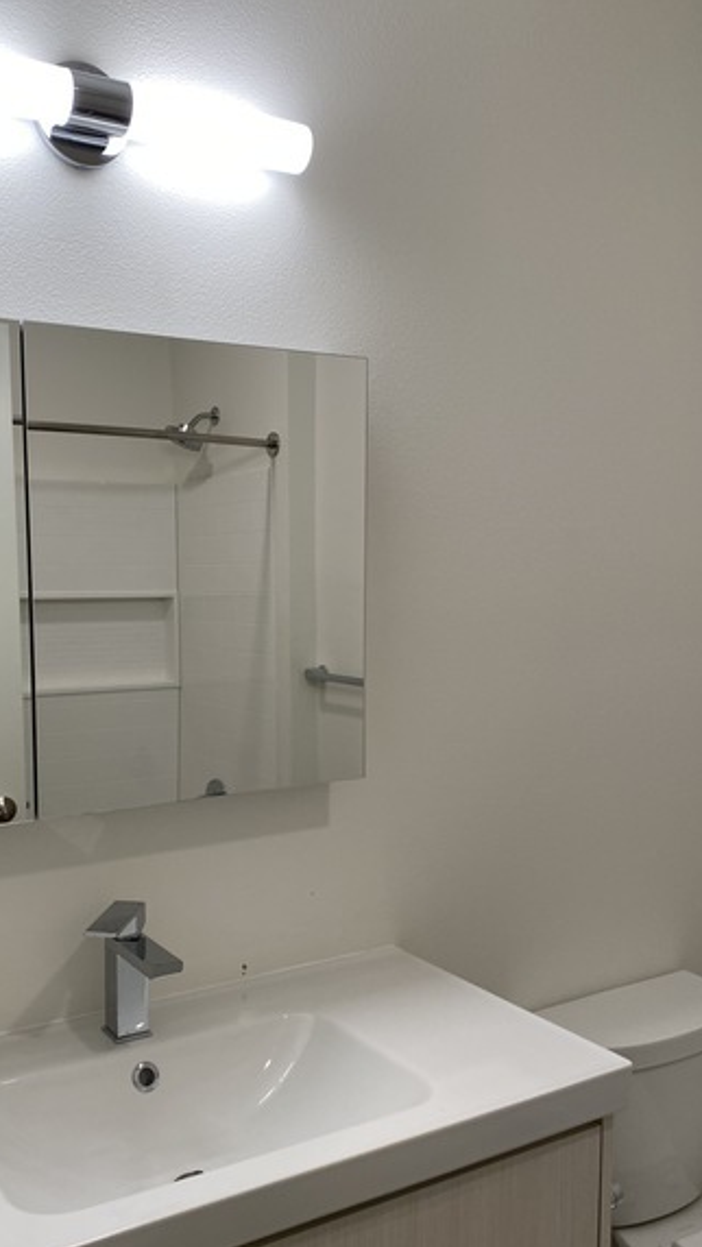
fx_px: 1091
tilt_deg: -6.7
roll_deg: +1.0
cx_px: 242
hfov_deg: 35.4
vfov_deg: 59.3
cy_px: 688
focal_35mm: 33
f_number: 1.8
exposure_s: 1/120
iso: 64
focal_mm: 4.25
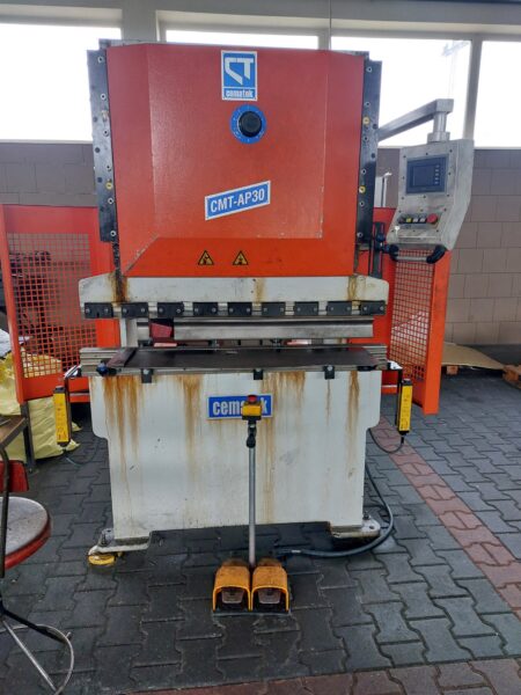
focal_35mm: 25
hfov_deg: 54.9
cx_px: 260
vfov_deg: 69.4
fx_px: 502
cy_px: 348
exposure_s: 1/50
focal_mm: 5.23
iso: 250
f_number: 1.8
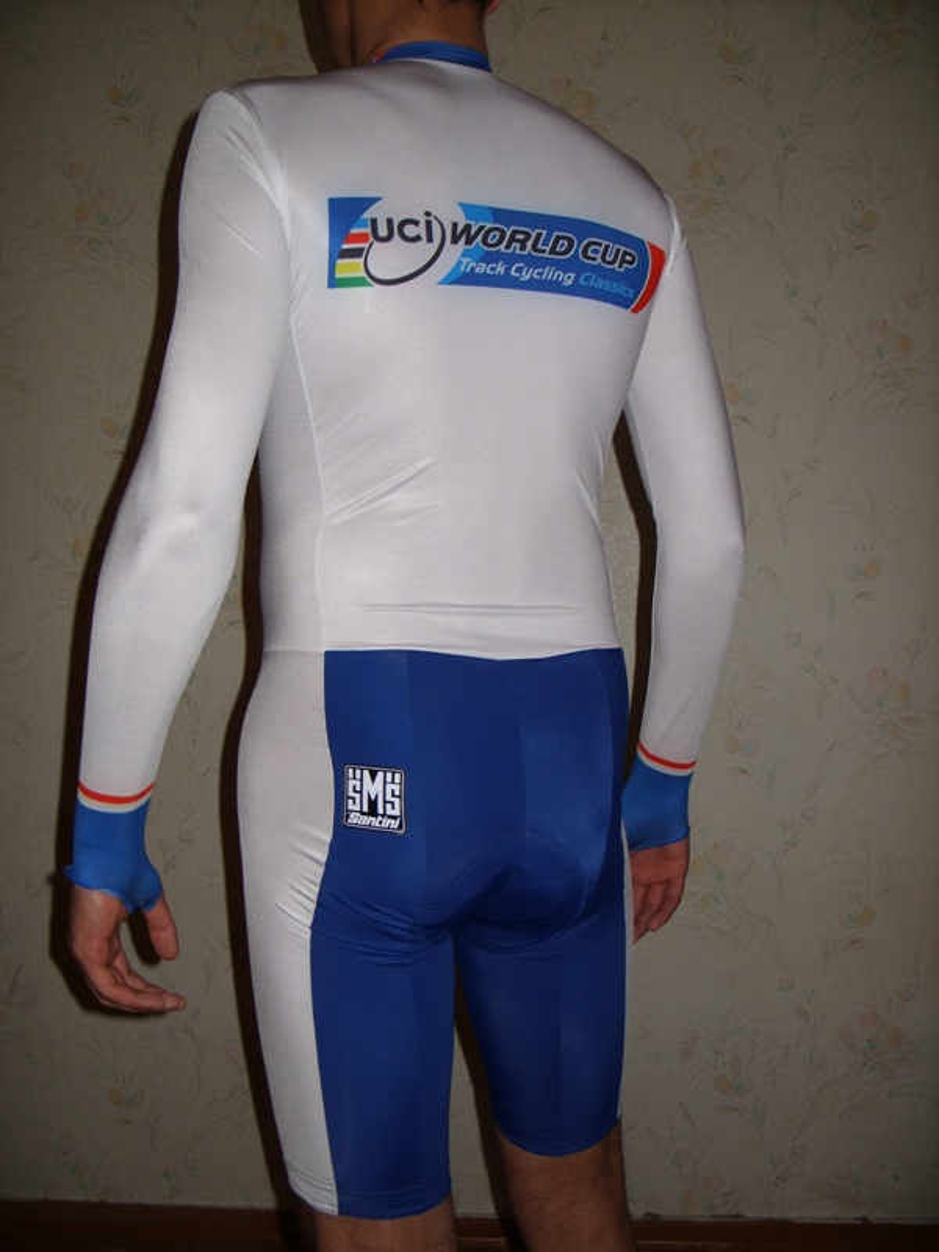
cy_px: 626
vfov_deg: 49.0
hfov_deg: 37.7
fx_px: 1374
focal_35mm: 38
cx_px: 470
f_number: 2.8
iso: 50
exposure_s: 1/30
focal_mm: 7.8
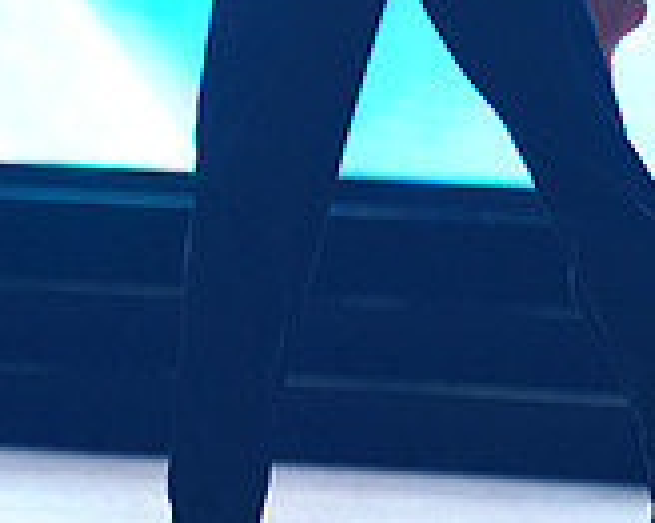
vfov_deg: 3.7
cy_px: -156
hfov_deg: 4.6
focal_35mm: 419
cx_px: 373
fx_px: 8118
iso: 1250
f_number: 2.8
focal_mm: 126
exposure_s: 1/640
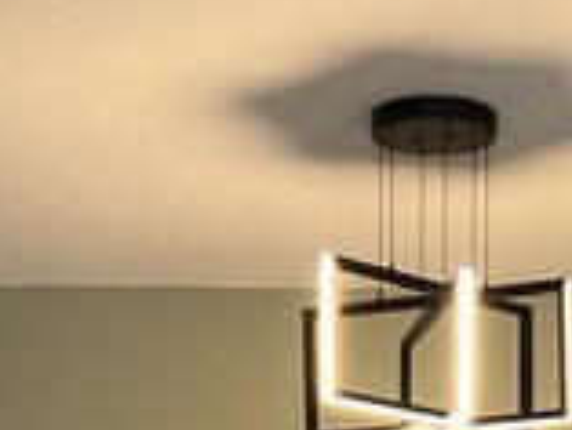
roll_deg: -0.1
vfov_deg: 12.7
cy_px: 787
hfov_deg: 18.4
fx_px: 1753
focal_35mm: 106
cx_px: 430
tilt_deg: +0.8
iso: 100
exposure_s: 1/60
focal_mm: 5.7
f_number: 1.5
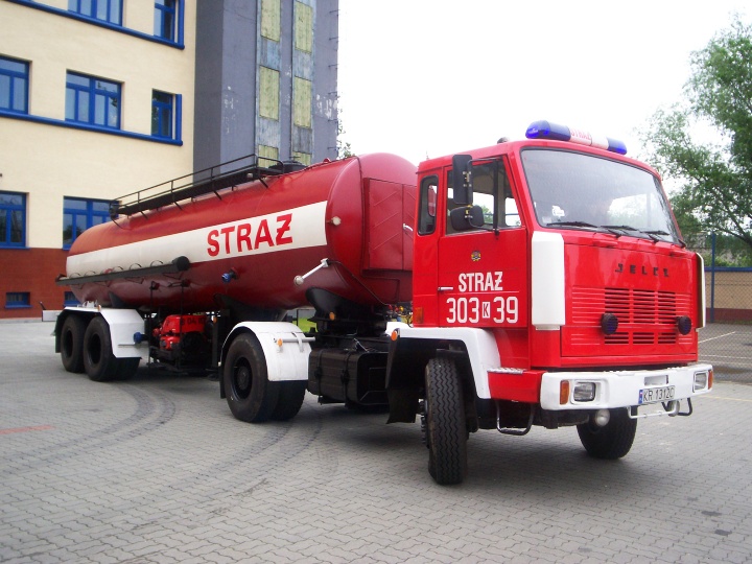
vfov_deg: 39.7
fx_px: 782
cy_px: 282
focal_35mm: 36
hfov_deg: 51.4
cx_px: 376
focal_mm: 5.9
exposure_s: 1/163
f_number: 4.5
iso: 100
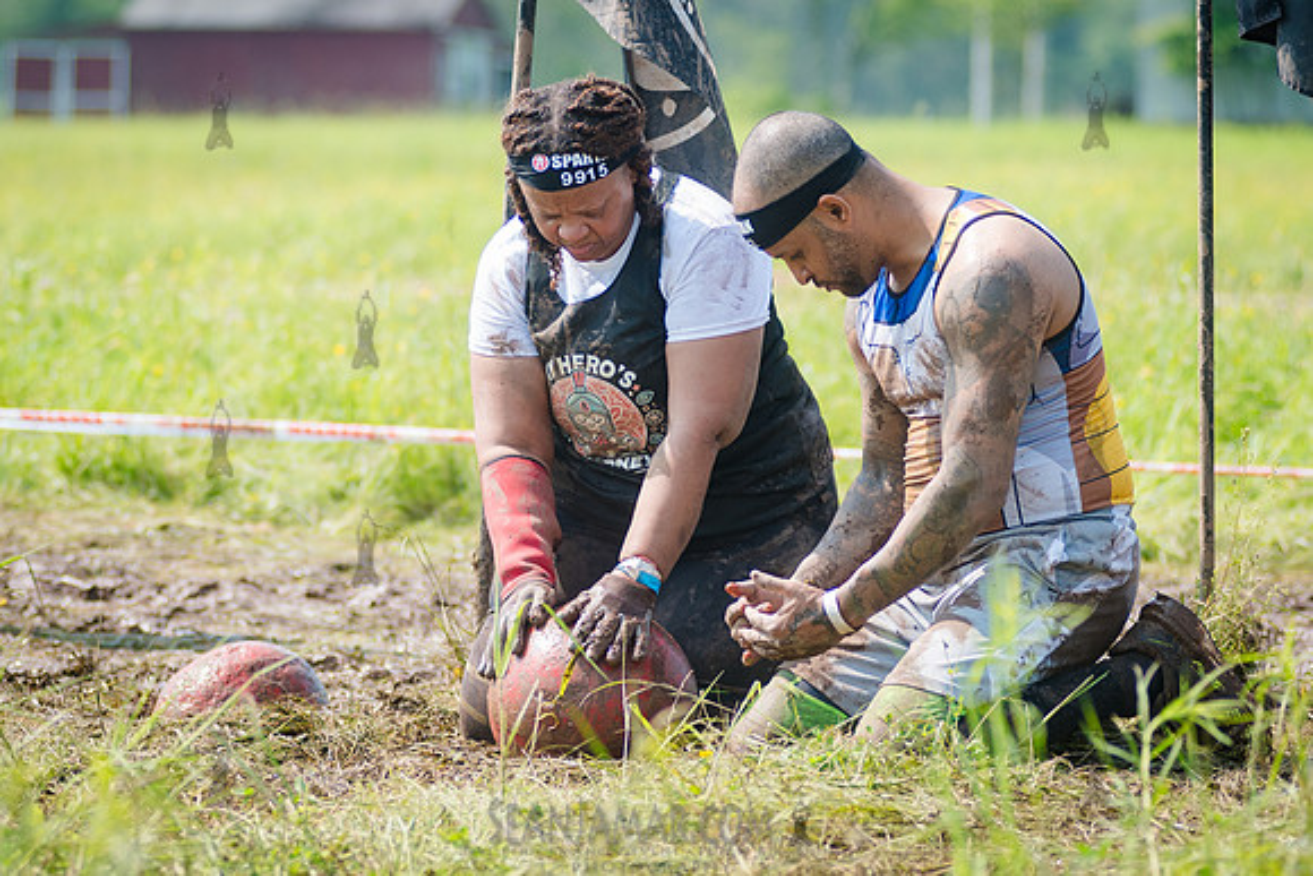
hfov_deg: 10.7
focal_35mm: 191
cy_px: 483
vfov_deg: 7.2
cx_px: 551
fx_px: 6978
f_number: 3.2
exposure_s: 1/1600
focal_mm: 112
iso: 250
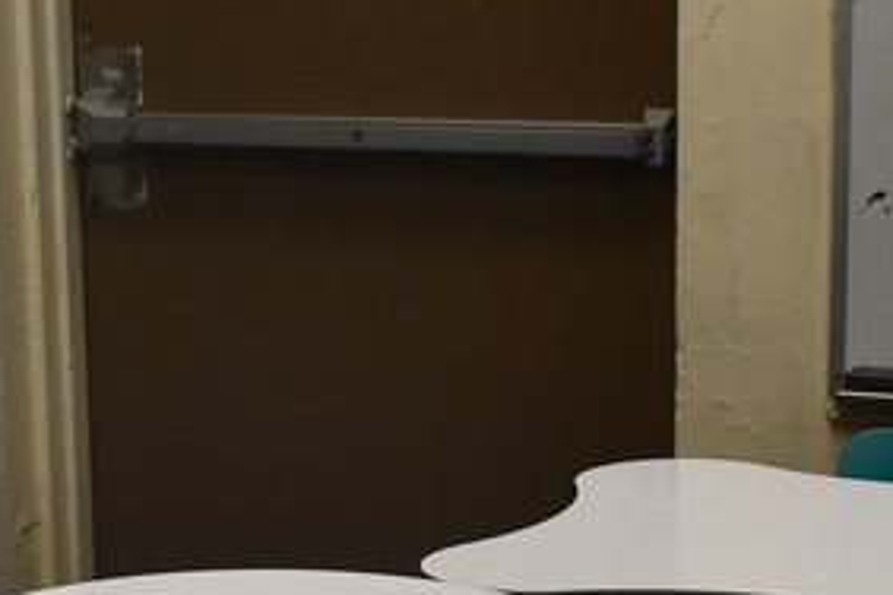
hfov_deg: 17.0
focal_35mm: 120
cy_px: 540
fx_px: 2976
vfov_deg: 11.3
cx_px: 345
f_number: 3.5
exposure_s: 1/250
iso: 720
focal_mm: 22
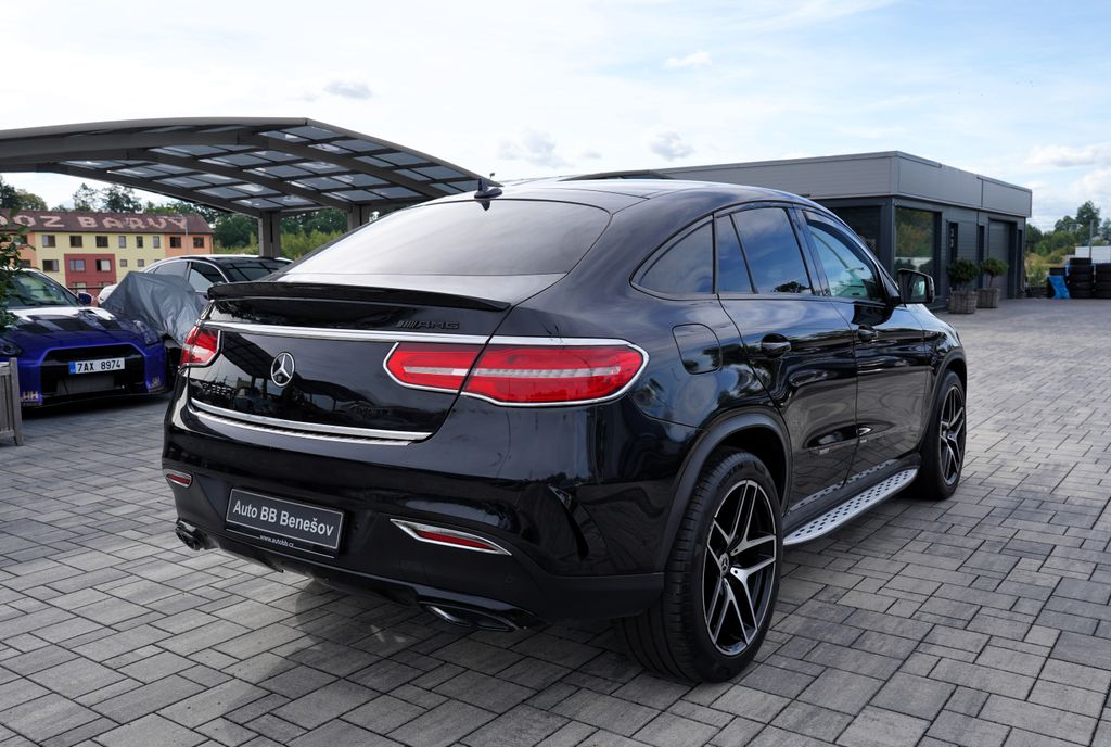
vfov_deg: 42.5
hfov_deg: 60.2
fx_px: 959
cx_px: 556
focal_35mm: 31
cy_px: 374
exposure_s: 1/250
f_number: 7.1
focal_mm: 31
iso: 100
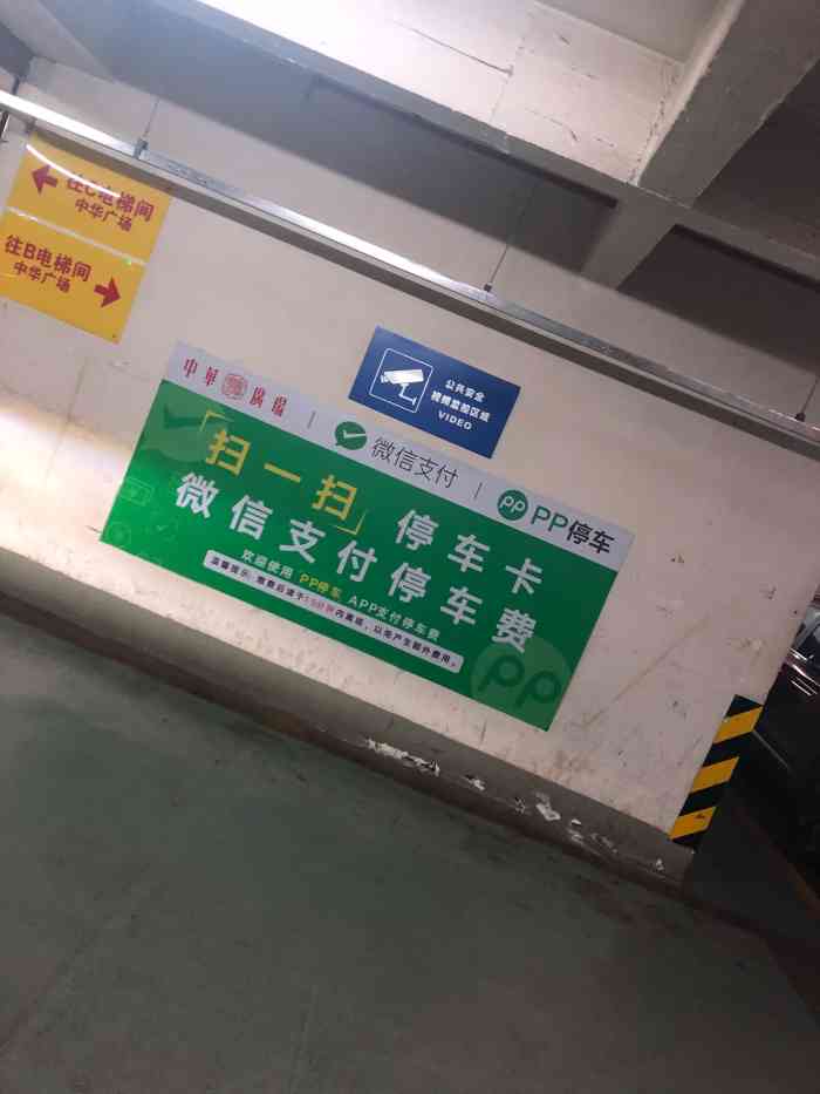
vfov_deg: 63.4
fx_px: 884
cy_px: 547
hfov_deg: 49.8
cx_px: 410
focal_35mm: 28
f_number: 1.8
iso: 100
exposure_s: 1/16
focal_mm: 3.99
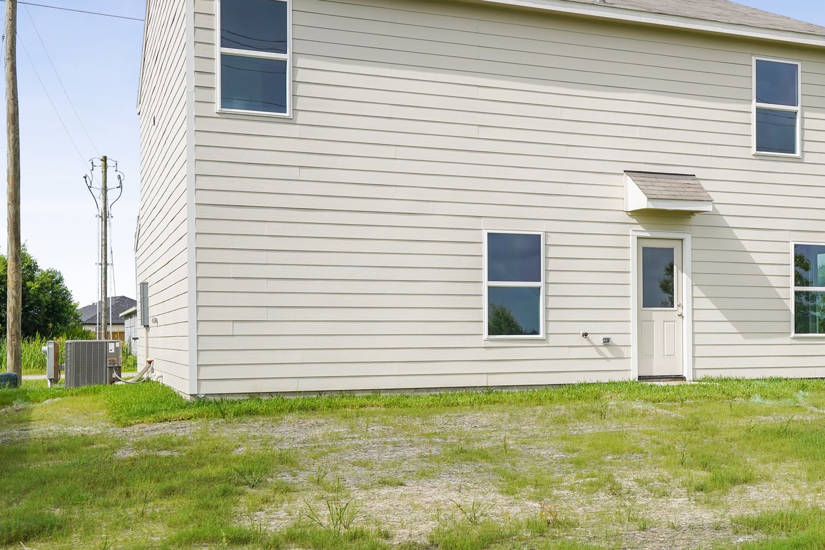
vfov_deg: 28.4
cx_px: 623
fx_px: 1077
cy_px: 181
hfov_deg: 40.7
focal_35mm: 47
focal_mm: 31
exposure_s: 1/4000
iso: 400
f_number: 4
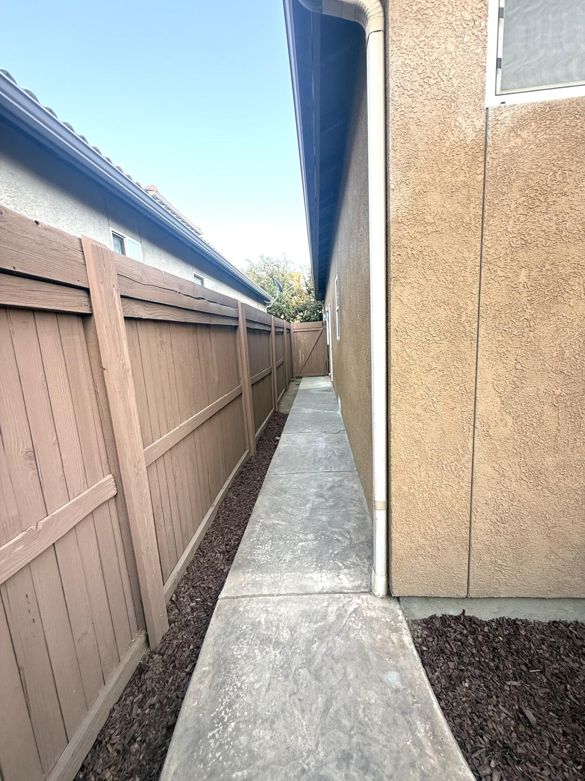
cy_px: 390
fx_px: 315
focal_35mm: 14
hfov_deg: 85.7
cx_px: 292
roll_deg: +2.7
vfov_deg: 102.1
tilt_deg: -9.6
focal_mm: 2.22
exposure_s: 1/100
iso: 64
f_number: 2.2
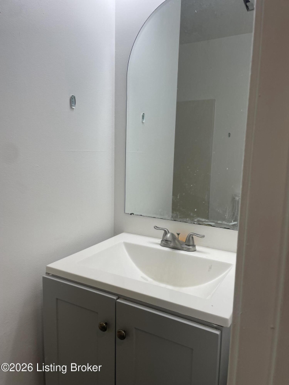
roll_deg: -0.4
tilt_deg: -8.7
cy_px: 192
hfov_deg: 53.0
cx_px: 144
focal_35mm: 26
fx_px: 290
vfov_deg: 67.3
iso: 32
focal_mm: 4.2
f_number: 1.6
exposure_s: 1/129
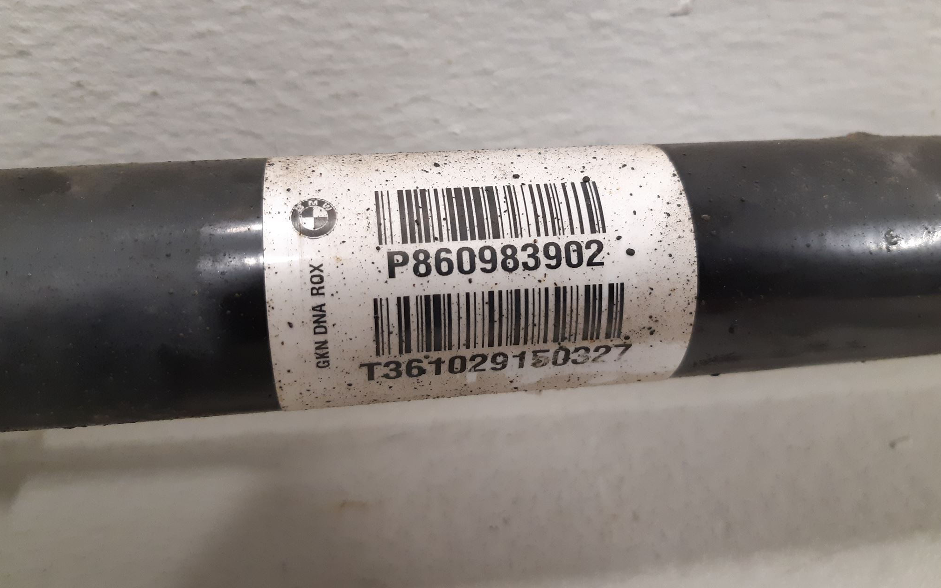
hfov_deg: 66.5
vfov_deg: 44.5
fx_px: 718
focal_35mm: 28
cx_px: 469
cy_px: 274
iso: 250
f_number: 1.7
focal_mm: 3.93
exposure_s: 1/33
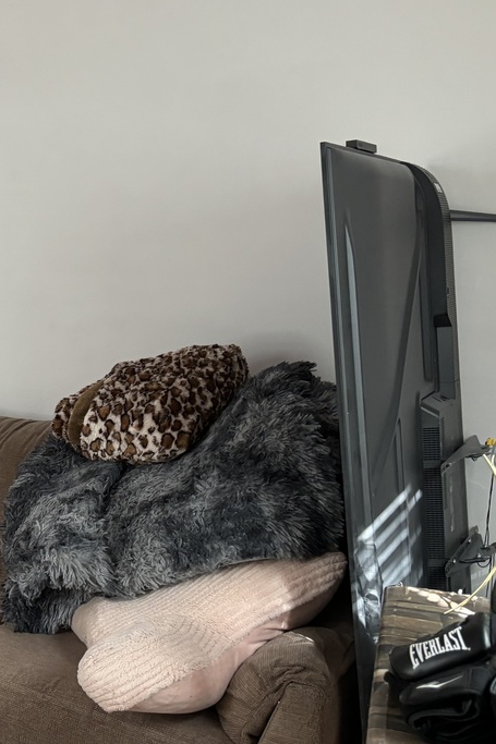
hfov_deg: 20.5
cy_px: 395
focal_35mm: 57
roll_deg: -0.3
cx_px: -239
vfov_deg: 35.0
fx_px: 1179
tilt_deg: -7.5
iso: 200
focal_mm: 5.96
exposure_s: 1/60
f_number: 1.6
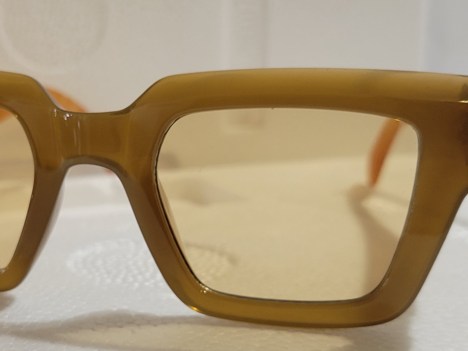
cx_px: 124
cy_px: 203
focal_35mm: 59
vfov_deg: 24.8
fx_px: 798
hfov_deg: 32.2
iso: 160
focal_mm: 5.4
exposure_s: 1/40
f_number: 1.8
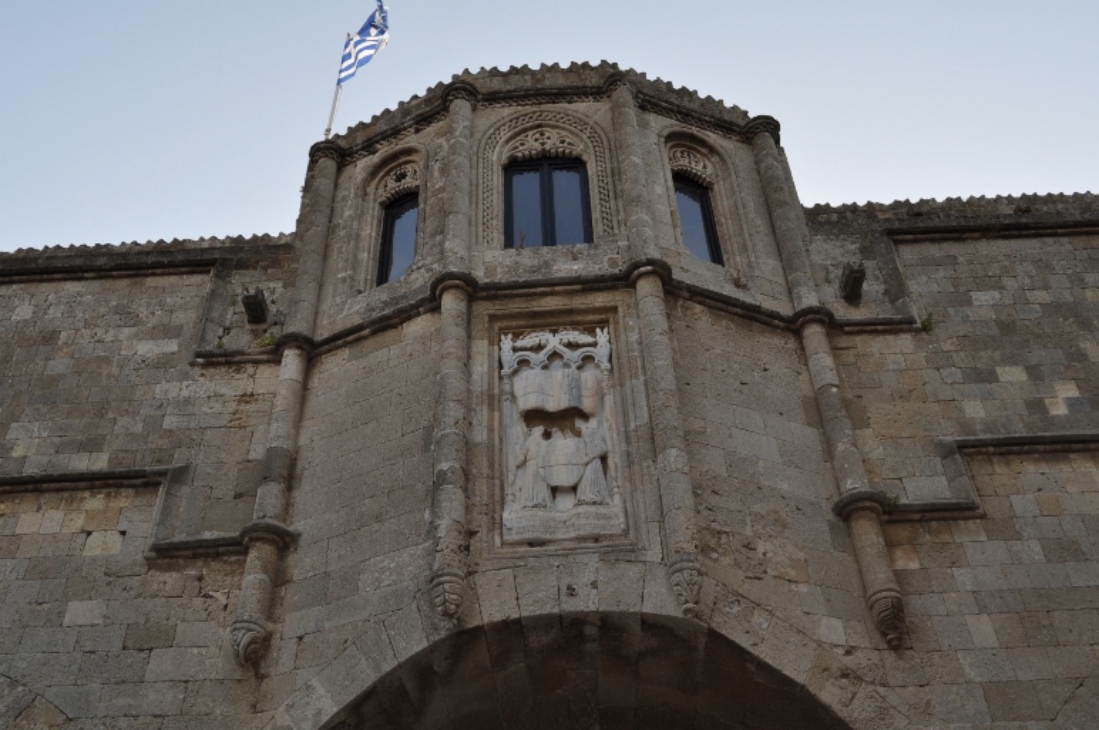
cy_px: 365
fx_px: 1098
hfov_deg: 53.2
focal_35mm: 36
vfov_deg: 36.8
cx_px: 550
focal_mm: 24
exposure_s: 1/200
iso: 200
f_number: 7.1
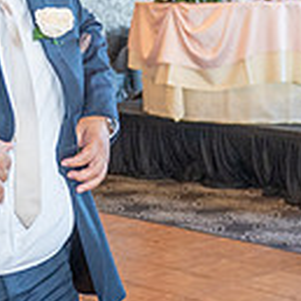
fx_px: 1230
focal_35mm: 125
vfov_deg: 13.9
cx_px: 40
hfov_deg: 13.8
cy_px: 63
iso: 800
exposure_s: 1/200
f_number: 2.8
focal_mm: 24
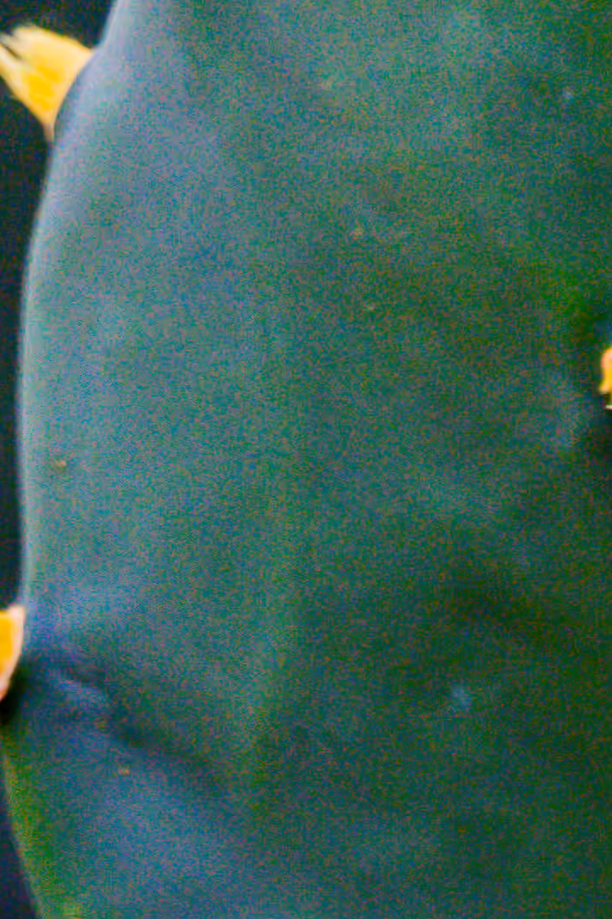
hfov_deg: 0.8
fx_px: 42480
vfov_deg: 1.2
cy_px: -988
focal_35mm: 1666
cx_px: 199
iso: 2500
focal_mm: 300
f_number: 5.6
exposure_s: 1/320
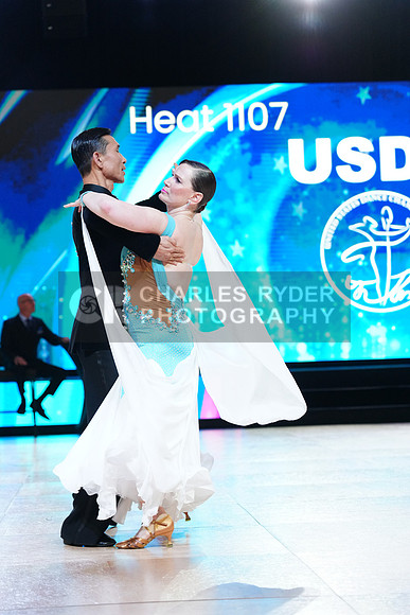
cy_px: 308
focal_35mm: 93
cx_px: 205
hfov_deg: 14.7
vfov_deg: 21.9
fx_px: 1588
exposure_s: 1/320
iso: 2500
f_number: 4
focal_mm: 93
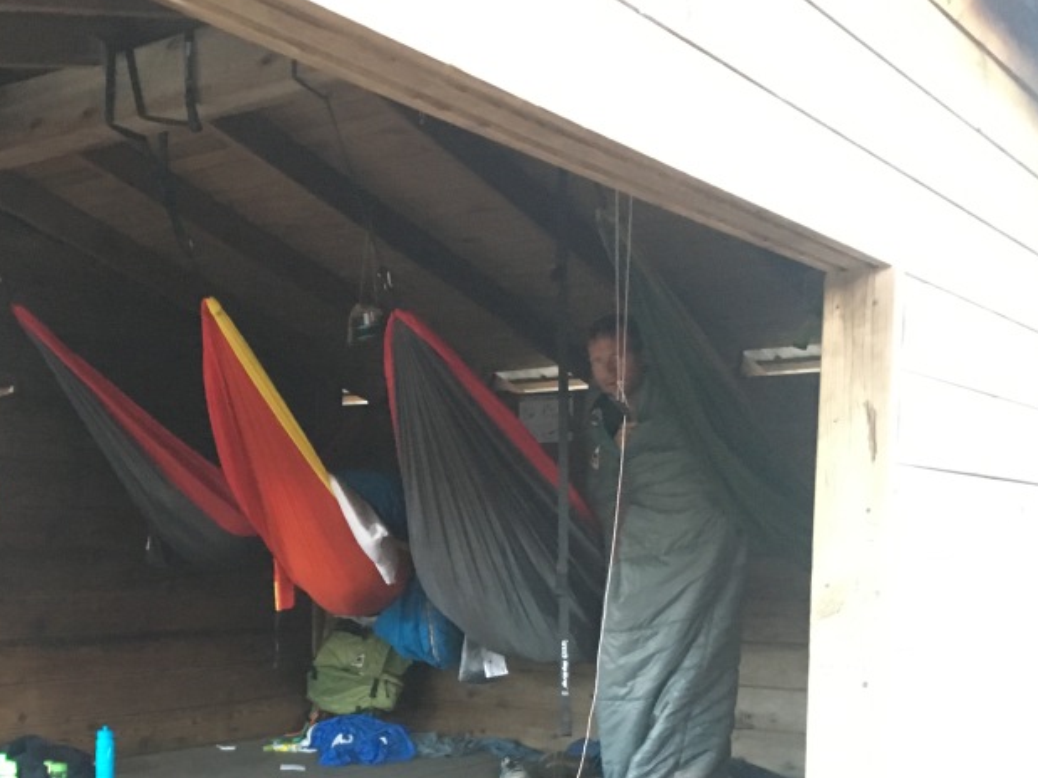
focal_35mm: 48
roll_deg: -0.2
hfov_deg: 38.8
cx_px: 283
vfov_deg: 29.6
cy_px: 617
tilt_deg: -2.1
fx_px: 1439
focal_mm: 4.15
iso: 320
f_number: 2.2
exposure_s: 1/15
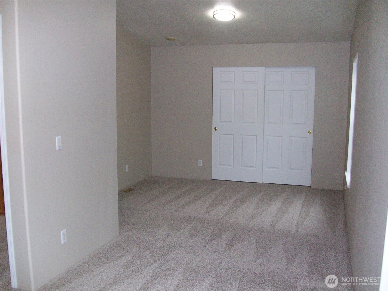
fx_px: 381
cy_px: 146
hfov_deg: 54.0
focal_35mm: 34
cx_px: 194
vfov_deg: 41.8
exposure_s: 1/60
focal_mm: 5.7
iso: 200
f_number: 2.8
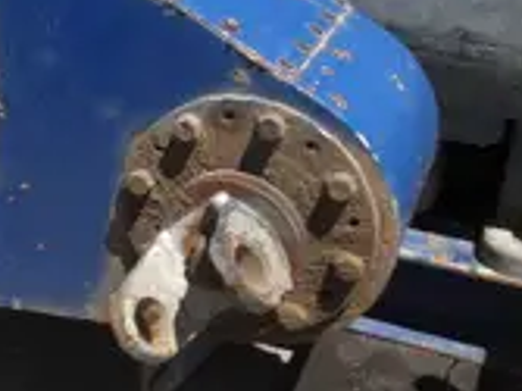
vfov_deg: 21.7
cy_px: 100
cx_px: -41
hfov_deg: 26.8
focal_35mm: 67
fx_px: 1010
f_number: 8.5
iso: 64
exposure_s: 1/125
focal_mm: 5
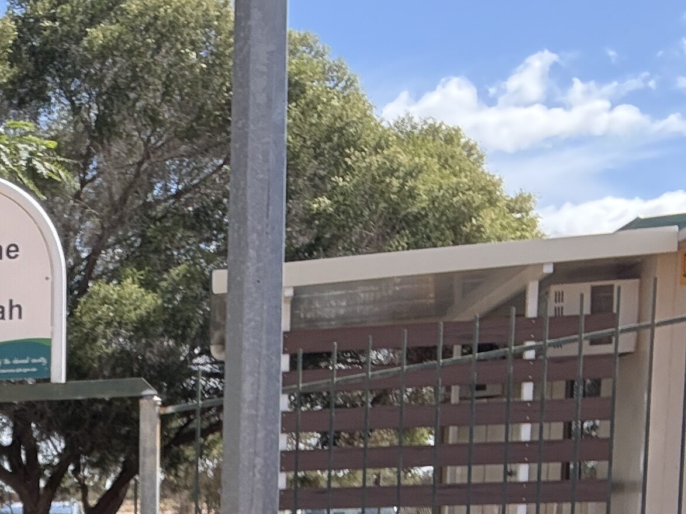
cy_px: 763
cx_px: -178
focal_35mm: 79
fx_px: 1565
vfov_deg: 17.0
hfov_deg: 22.4
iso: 40
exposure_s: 1/1000
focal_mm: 2.69
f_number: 1.9
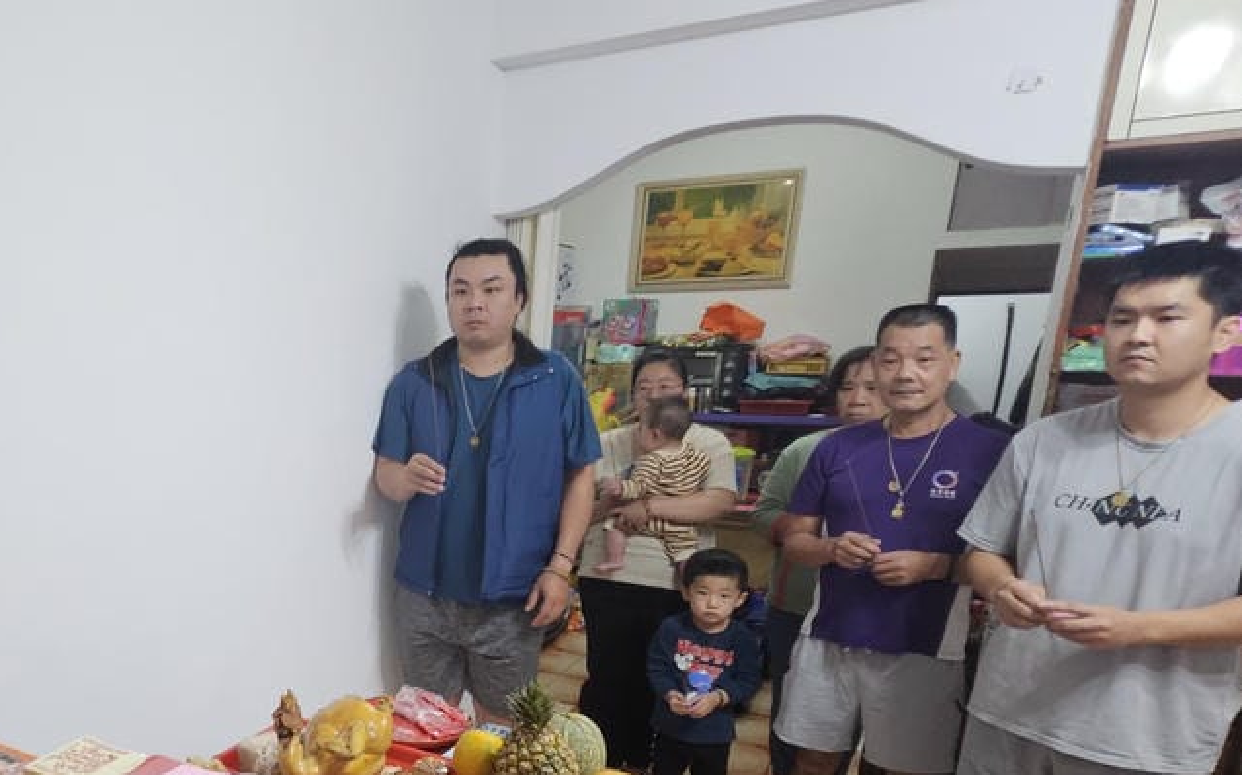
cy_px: 597
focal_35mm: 26
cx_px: 225
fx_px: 880
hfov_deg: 63.5
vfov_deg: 45.6
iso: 200
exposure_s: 1/60
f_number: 2.2
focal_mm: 2.2
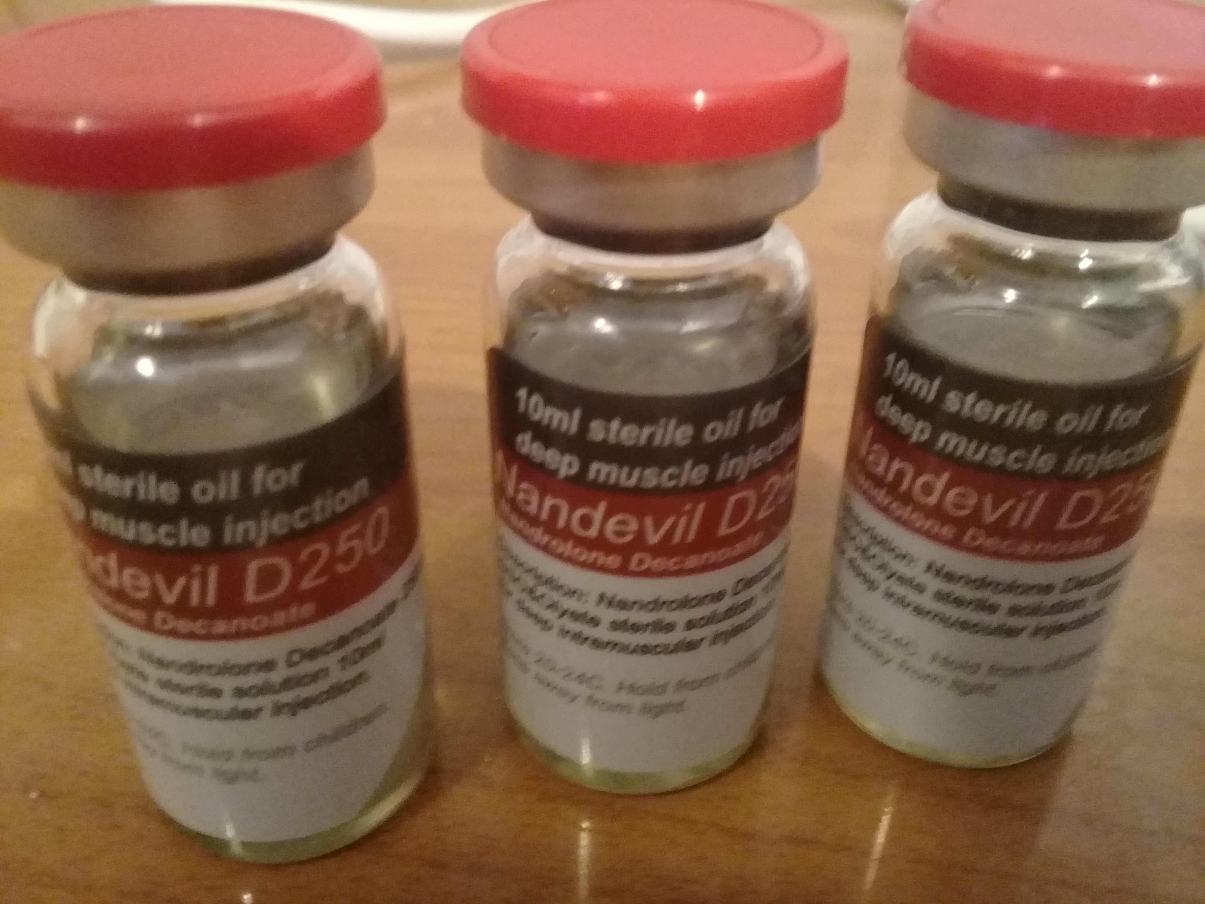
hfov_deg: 58.4
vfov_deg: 45.4
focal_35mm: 31
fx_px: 1079
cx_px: 602
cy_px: 452
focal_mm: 3.3
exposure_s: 1/17
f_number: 2.2
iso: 640
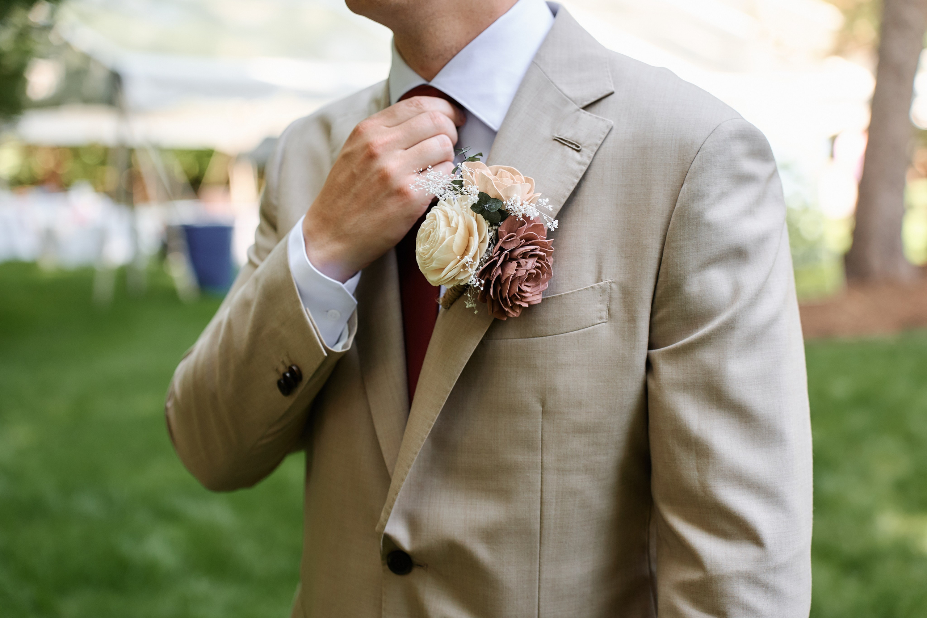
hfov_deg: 34.5
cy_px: 309
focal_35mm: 58
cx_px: 464
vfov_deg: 23.4
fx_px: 1493
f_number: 2.8
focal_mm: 58
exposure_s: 1/400
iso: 500
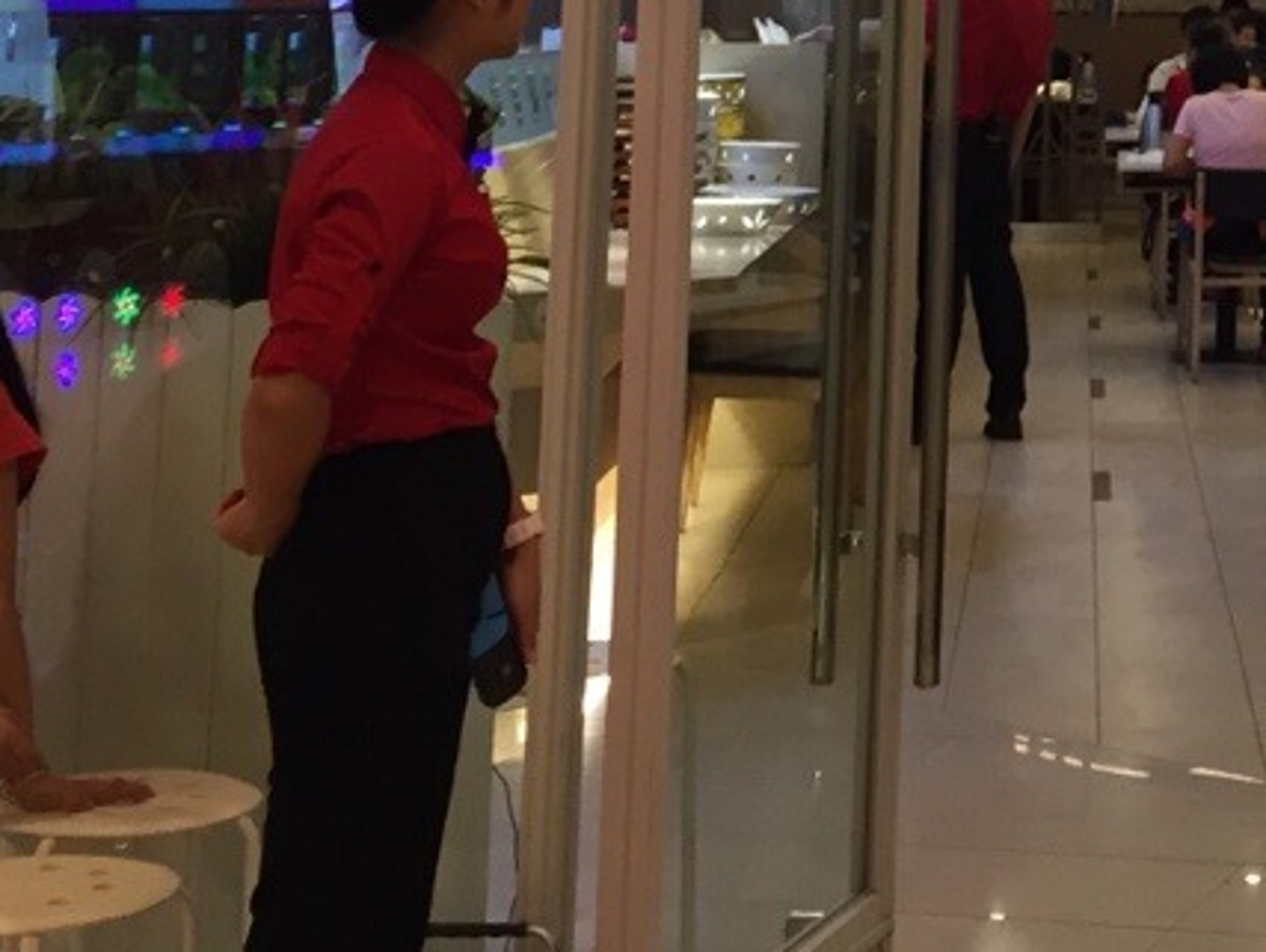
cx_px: 1500
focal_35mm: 95
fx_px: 3477
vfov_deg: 14.6
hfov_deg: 19.5
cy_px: -451
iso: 100
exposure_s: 1/33
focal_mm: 4.15
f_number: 2.2
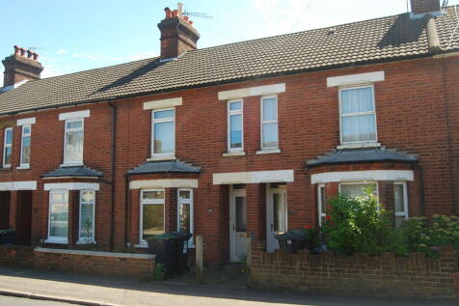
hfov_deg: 57.2
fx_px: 421
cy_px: 153
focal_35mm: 33
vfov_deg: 39.9
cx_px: 230
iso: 100
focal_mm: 22
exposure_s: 1/125
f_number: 5.6
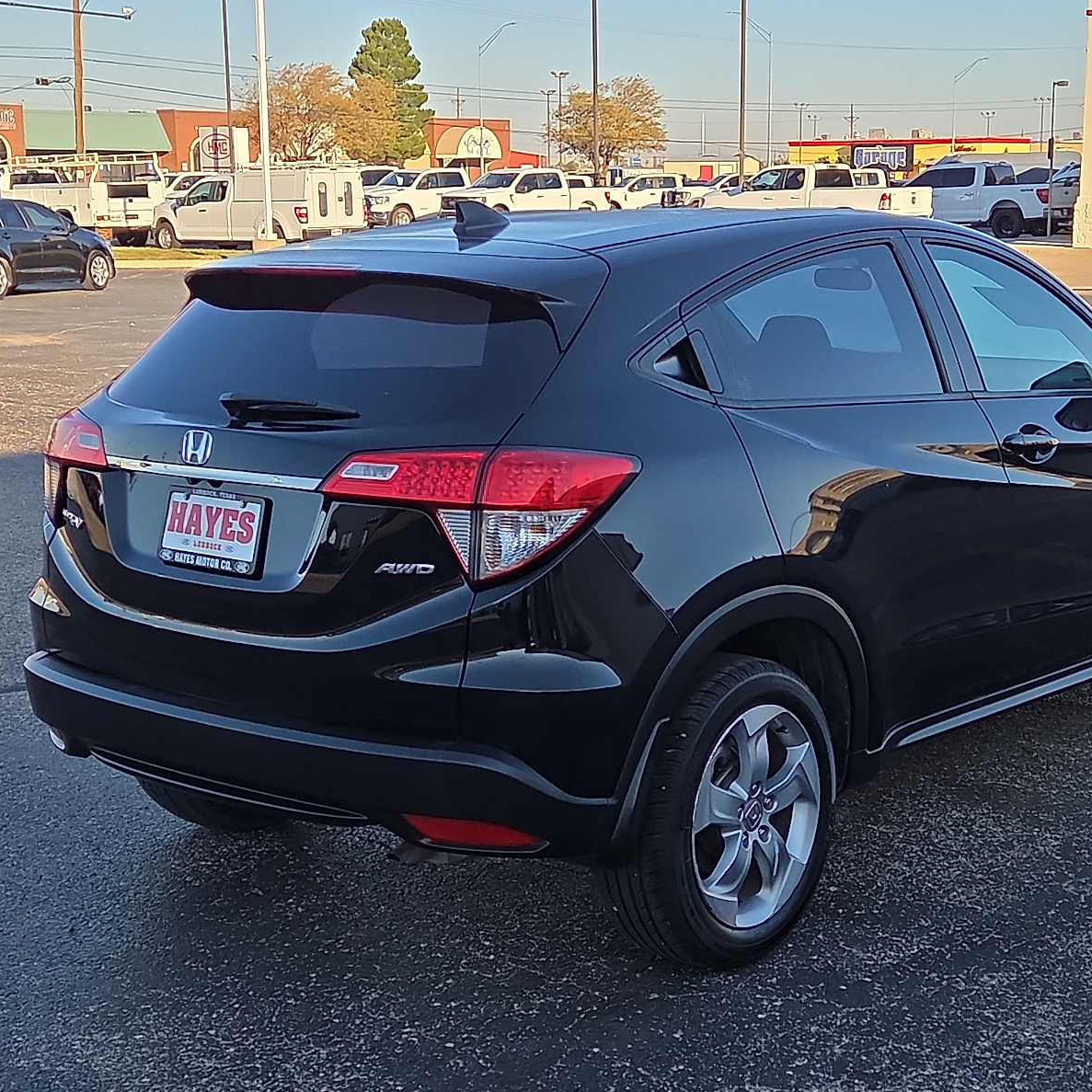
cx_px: 642
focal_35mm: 56
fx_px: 1999
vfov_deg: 30.6
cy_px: 545
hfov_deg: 30.5
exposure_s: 1/1250
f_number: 1.8
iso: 25
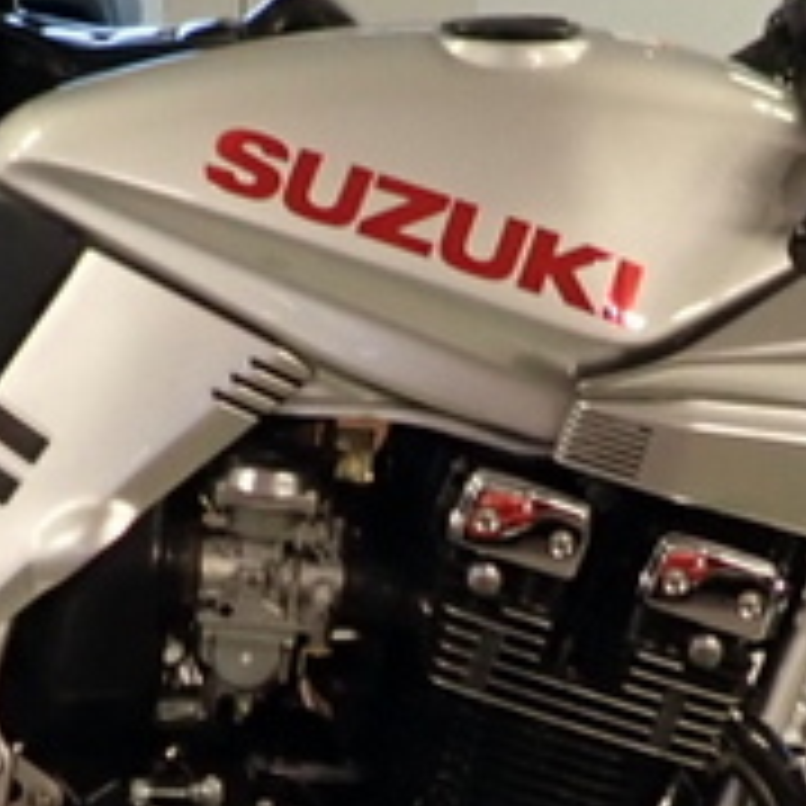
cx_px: 275
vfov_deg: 17.5
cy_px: 214
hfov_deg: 17.5
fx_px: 2608
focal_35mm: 99
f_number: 2
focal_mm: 4.5
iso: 200
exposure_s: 1/50
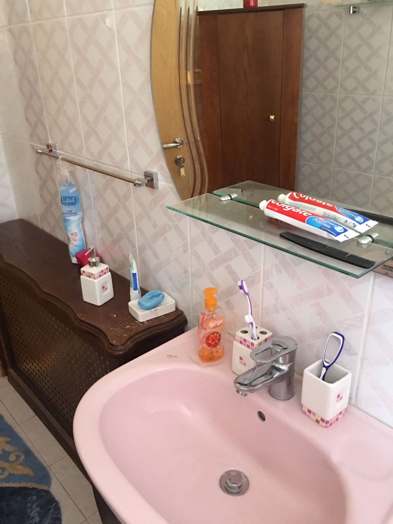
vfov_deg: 61.7
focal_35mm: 29
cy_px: 262
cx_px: 196
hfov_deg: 48.2
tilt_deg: -23.5
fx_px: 439
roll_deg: -0.2
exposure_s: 1/8
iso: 160
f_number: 2.2
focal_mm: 4.15
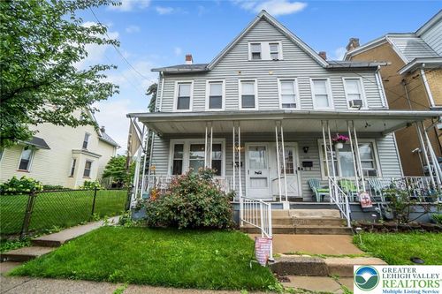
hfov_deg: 100.4
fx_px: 184
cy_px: 147
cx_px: 221
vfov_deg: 77.3
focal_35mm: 15
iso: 100
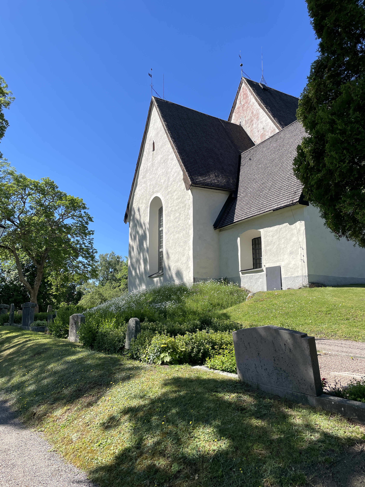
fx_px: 366
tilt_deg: +10.0
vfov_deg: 67.3
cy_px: 244
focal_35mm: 26
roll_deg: +0.9
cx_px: 182
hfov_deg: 53.1
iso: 32
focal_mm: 4.2
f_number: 1.6
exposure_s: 1/2257
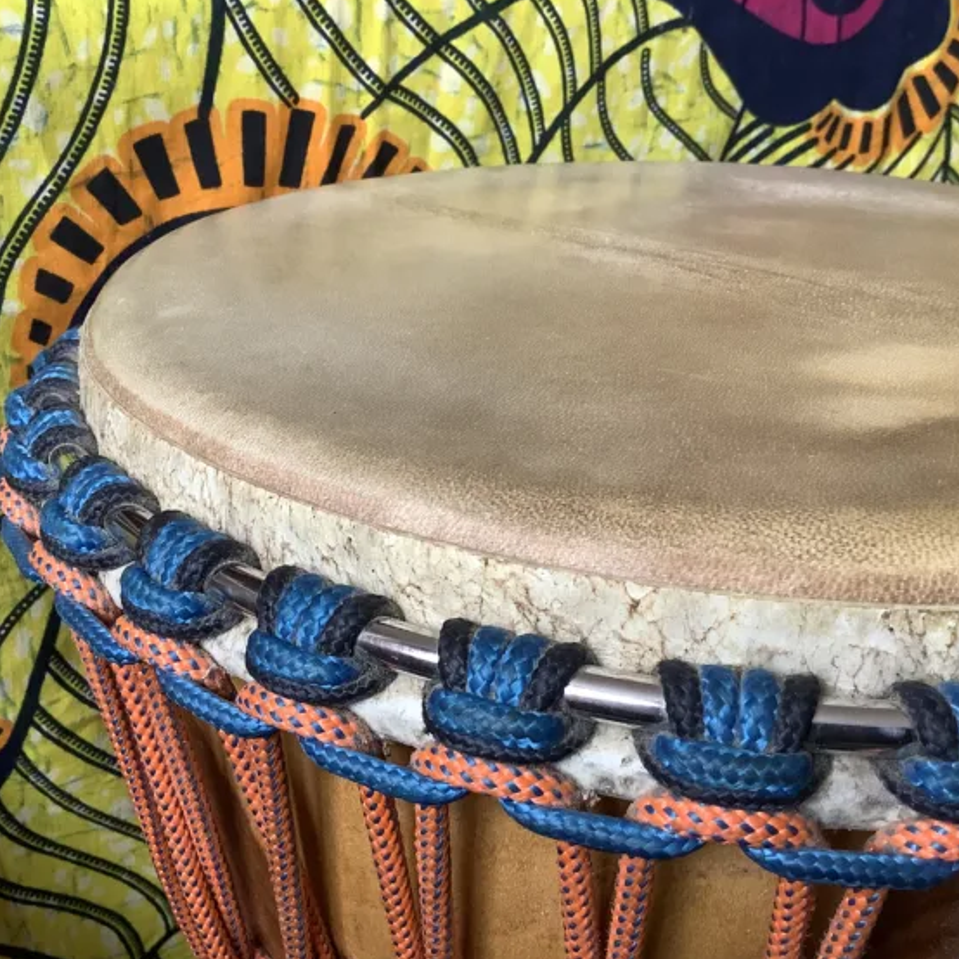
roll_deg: +0.8
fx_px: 1191
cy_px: 485
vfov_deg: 43.9
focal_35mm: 38
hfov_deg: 43.7
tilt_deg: -26.9
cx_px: 412
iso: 160
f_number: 2.4
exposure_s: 1/60
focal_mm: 3.3
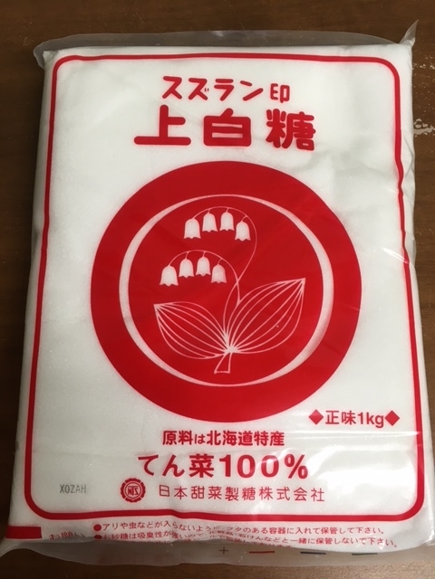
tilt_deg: -81.7
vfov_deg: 61.7
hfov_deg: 48.2
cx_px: 218
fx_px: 486
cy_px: 290
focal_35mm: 29
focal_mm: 4.15
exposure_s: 1/30
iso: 50
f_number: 2.2
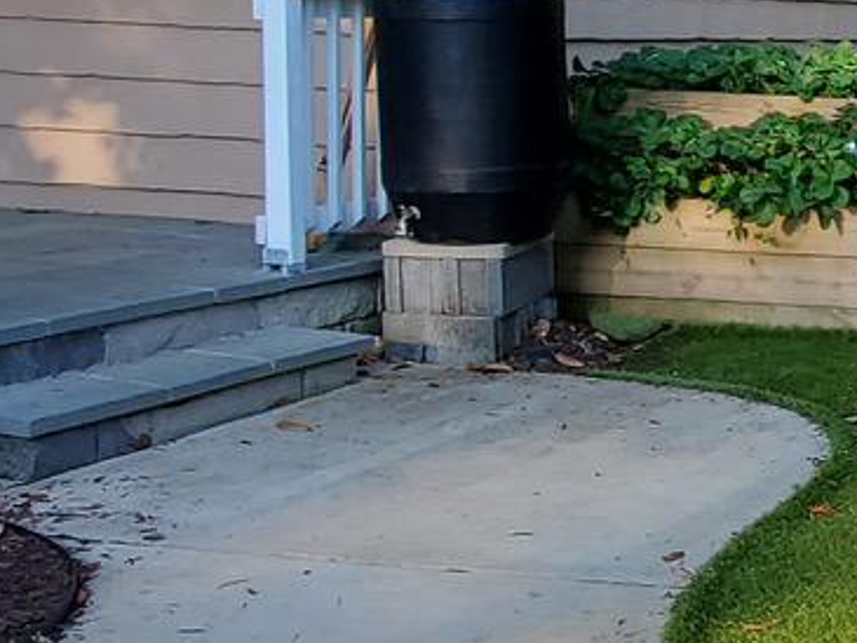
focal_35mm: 73
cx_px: 1341
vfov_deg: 20.1
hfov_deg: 21.6
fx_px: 1808
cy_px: 251
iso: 50
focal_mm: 1.8
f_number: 2.2
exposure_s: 1/206
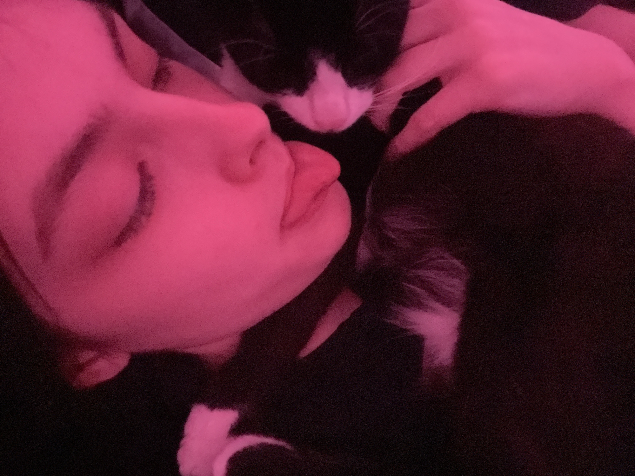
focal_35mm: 23
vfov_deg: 58.9
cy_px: 238
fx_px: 422
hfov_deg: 73.9
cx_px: 318
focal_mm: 2.71
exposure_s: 1/15
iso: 2000
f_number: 2.2
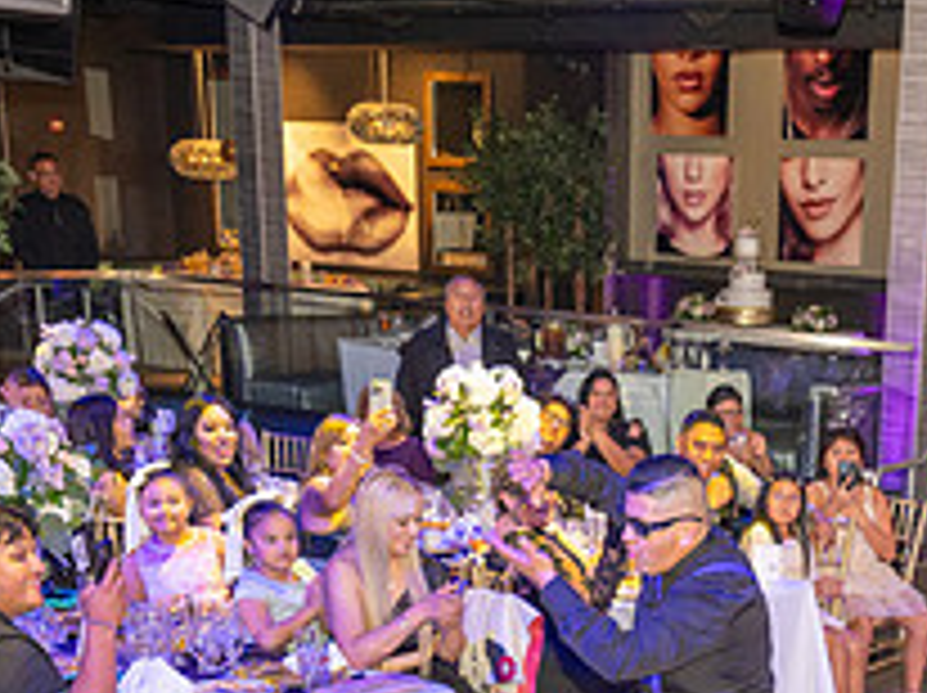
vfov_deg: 21.1
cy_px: 812
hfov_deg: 29.0
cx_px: 788
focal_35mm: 65
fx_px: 1739
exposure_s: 1/125
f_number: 3.5
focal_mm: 24
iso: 1000
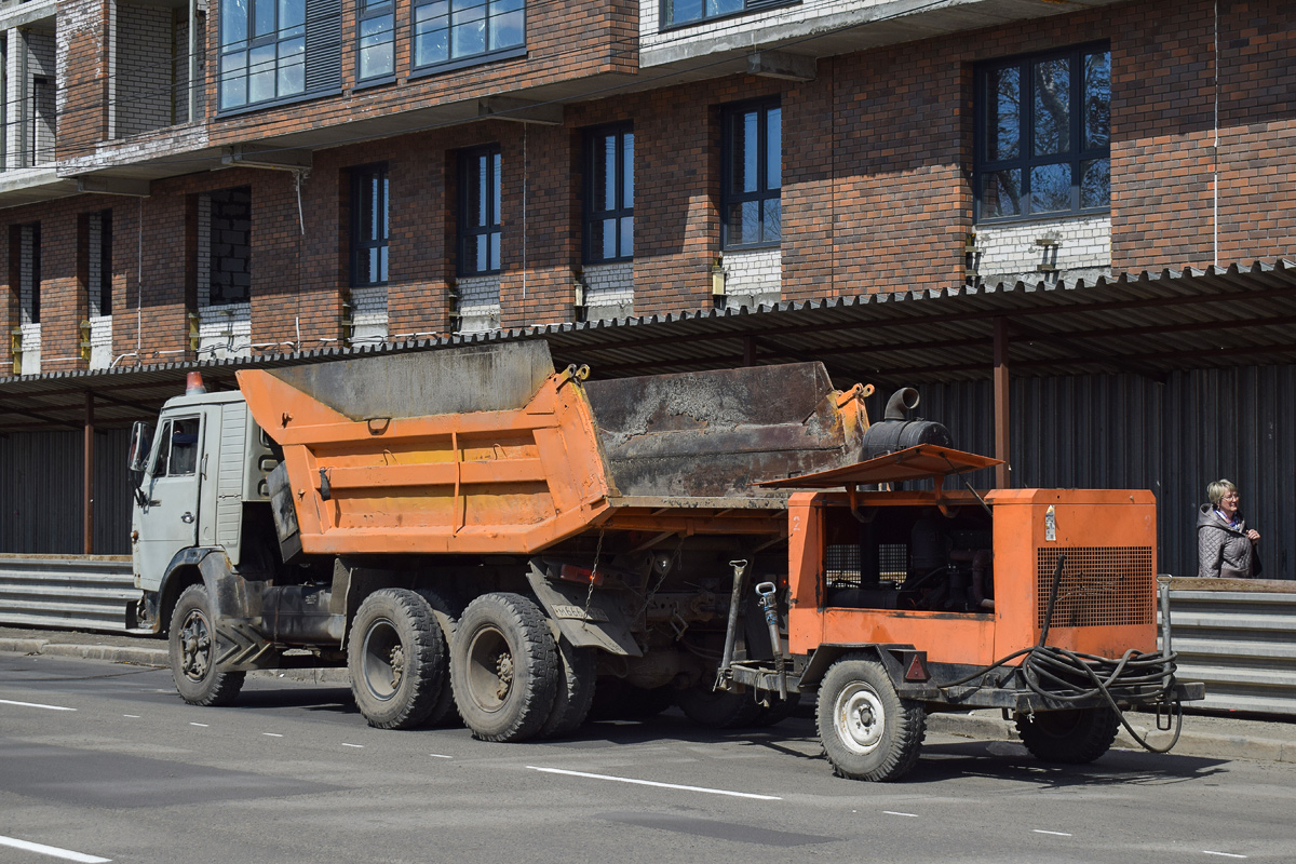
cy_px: 432
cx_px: 648
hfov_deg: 33.4
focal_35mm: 60
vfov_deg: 22.6
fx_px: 2160
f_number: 6.3
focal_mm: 40
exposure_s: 1/800
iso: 100
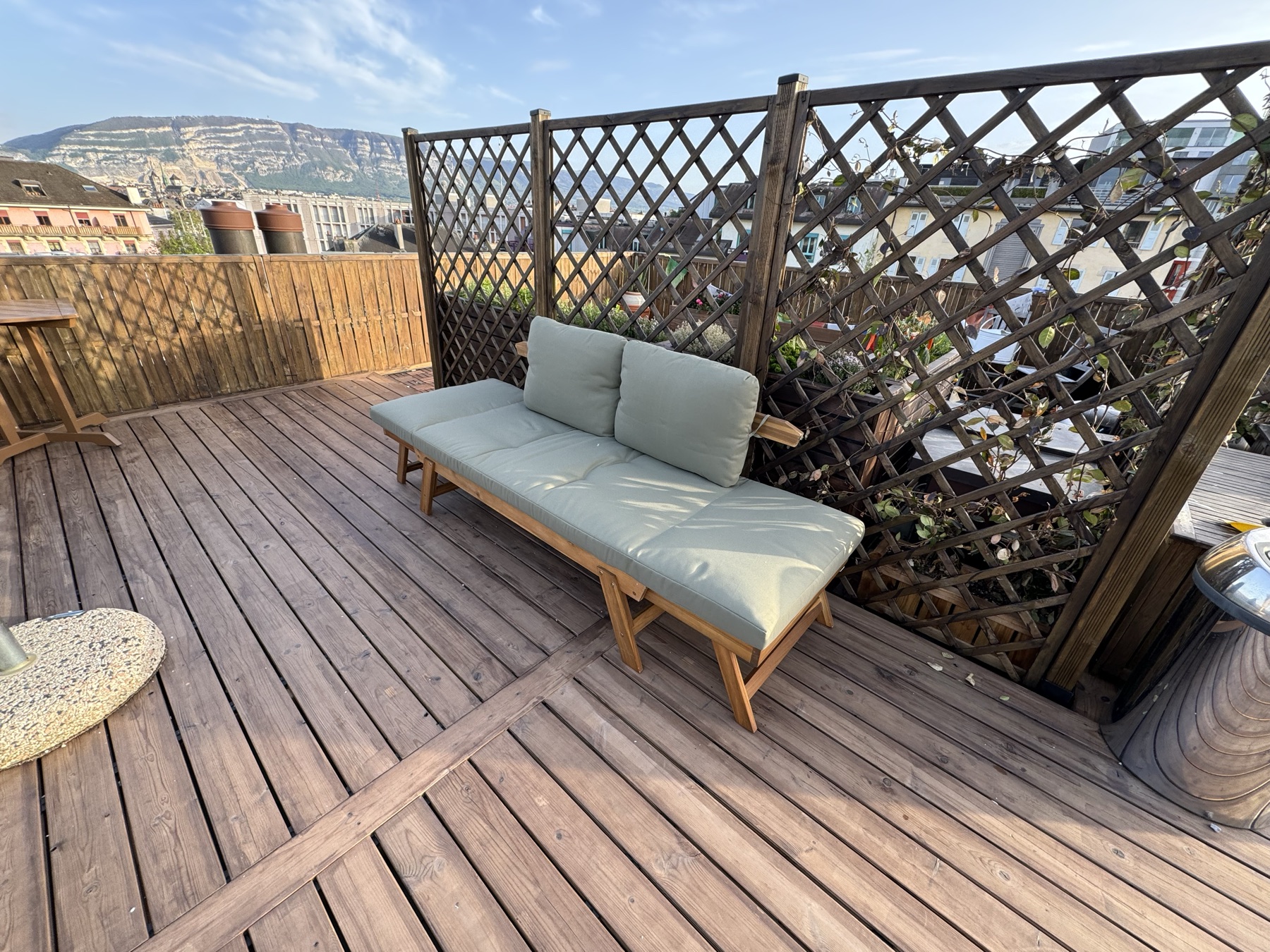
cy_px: 476
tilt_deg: -26.8
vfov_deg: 85.7
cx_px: 635
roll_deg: -1.5
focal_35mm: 14
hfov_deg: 102.1
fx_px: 514
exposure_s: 1/143
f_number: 2.2
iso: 40
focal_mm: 2.22
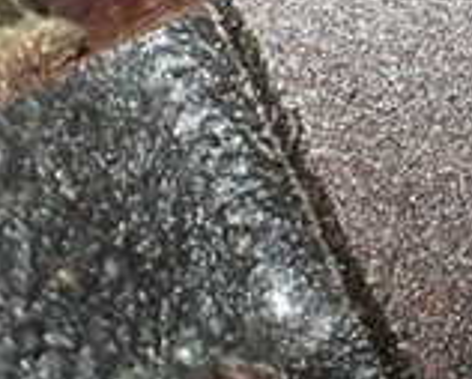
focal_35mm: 111
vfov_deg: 13.2
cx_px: 747
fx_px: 1553
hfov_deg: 15.6
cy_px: -182
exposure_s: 1/60
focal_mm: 5.4
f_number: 2.3
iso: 800
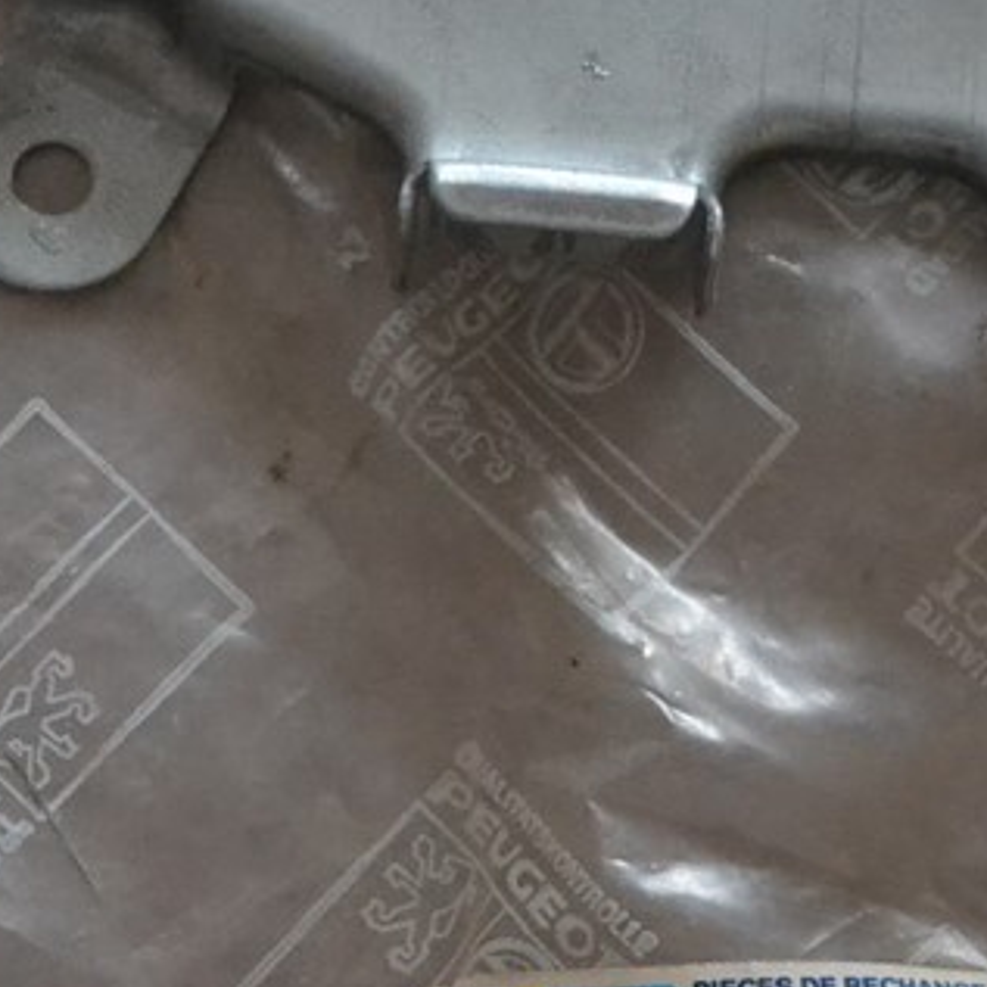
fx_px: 5258
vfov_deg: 10.7
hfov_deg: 10.7
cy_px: 467
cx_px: 710
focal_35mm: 163
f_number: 4.5
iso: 3200
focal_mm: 30
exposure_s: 1/60
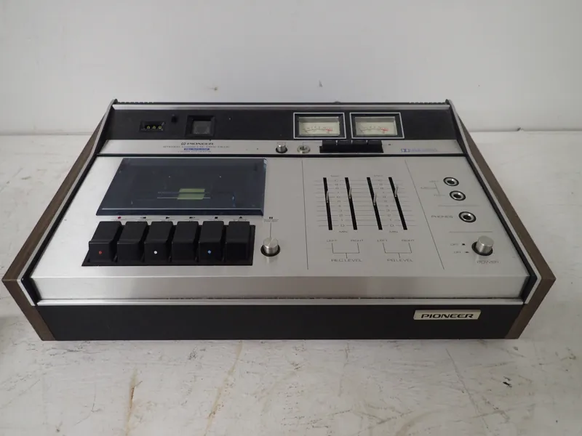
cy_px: 218
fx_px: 420
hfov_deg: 69.4
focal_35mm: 25
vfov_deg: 54.9
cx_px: 291
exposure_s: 1/60
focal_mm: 4.5
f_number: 2
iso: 200
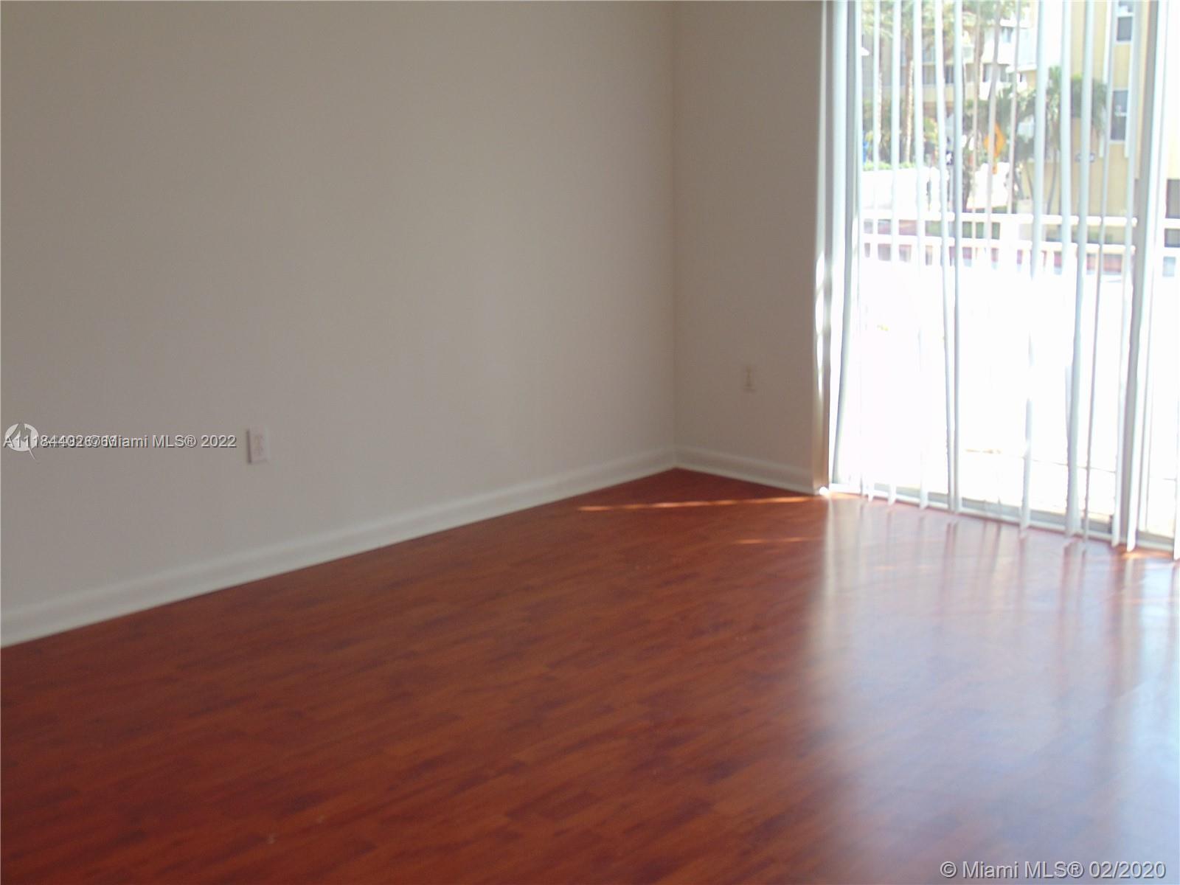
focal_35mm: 42
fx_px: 1432
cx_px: 590
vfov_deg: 34.3
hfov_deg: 44.8
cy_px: 442
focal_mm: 7.6
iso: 80
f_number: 3.3
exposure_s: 1/50
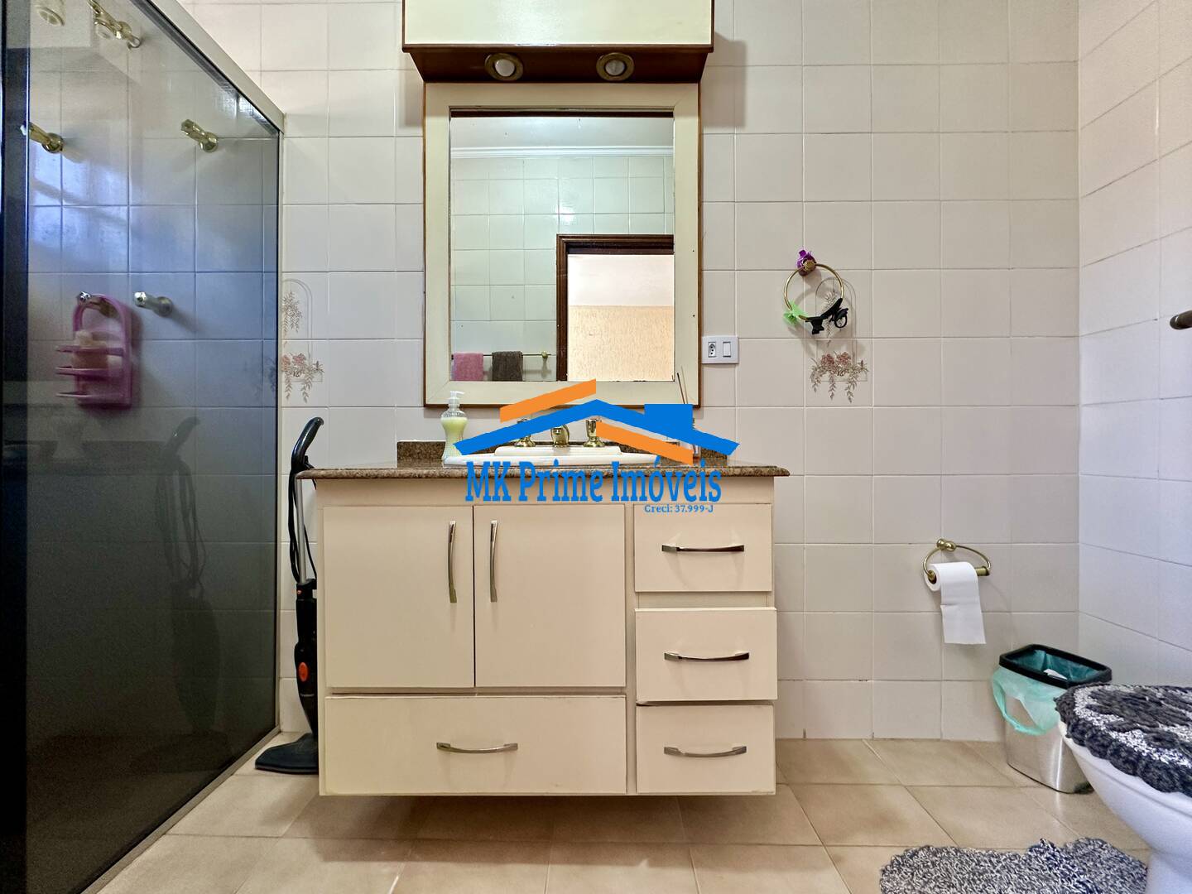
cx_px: 596
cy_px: 447
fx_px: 482
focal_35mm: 14
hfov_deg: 102.1
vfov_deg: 85.7
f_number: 2.2
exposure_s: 1/60
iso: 160
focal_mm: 2.22
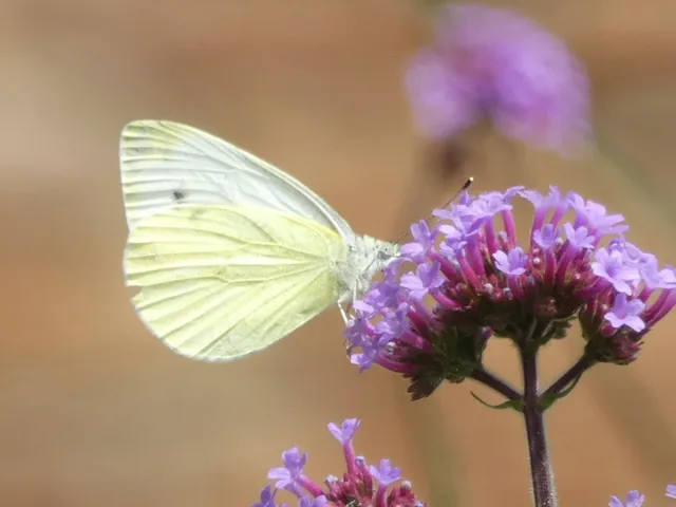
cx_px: 338
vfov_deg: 2.5
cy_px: 254
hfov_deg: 3.4
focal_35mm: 584
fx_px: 11405
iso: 80
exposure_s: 1/125
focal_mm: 104.7
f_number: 5.6
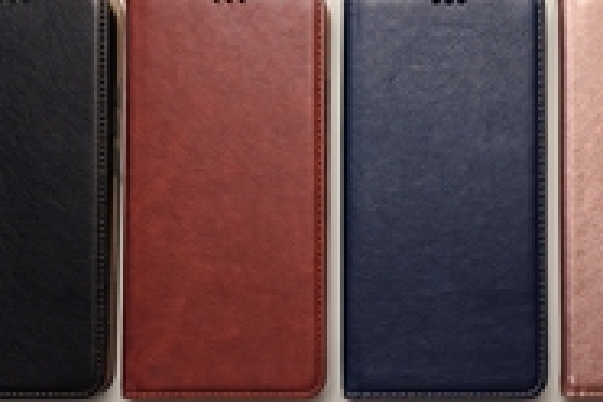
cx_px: 447
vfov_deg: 23.4
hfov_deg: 33.8
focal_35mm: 58
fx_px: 971
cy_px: 191
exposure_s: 1/100
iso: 50
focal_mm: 5.4
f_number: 1.8
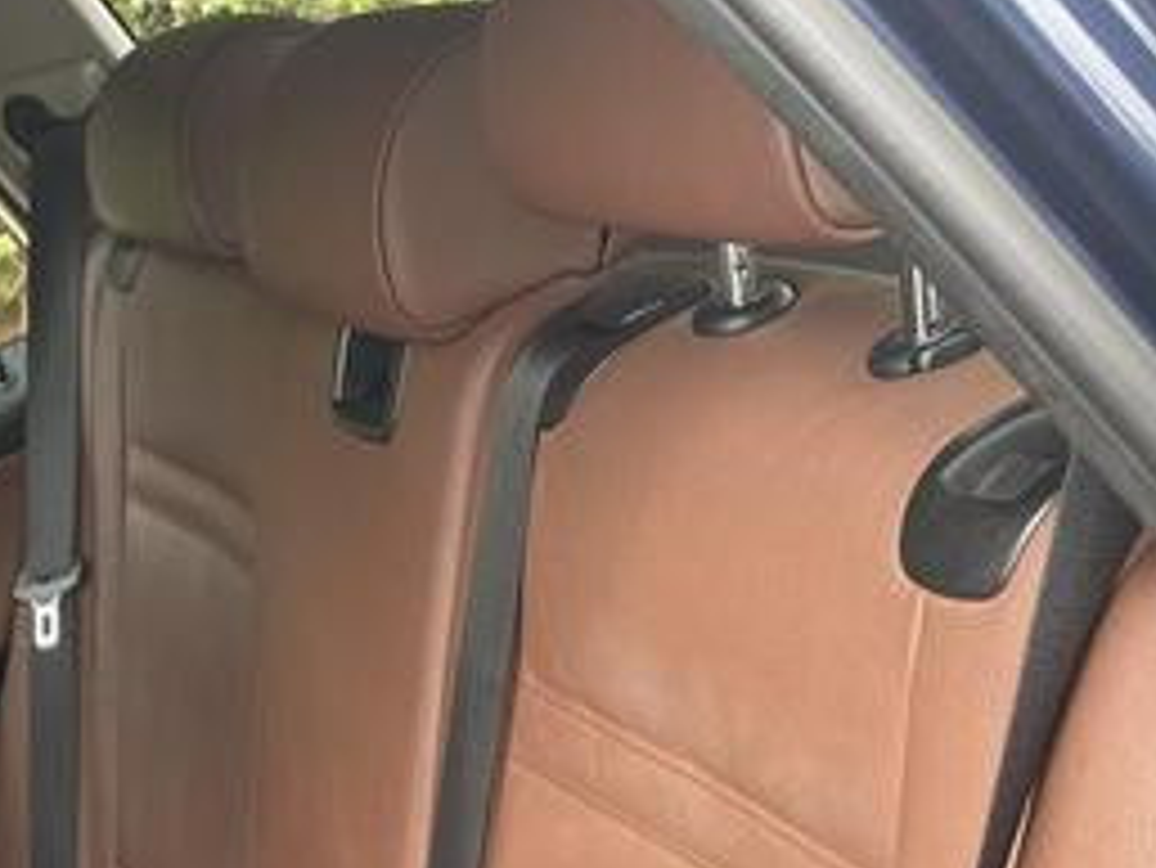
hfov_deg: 29.2
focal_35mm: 66
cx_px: 396
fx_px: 2205
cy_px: 1050
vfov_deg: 20.7
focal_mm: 4.2
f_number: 1.6
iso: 32
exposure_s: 1/149
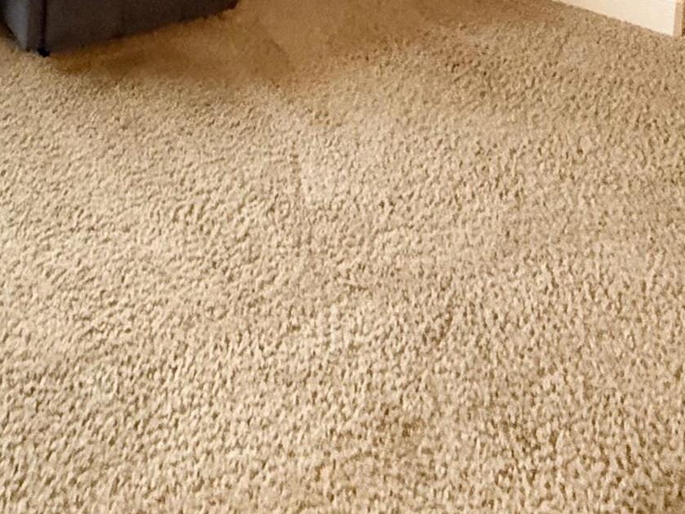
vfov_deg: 20.5
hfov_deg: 37.0
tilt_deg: -3.9
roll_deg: -3.0
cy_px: -403
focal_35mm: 51
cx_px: 210
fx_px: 1009
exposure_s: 1/60
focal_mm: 2.22
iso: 500
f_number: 2.2
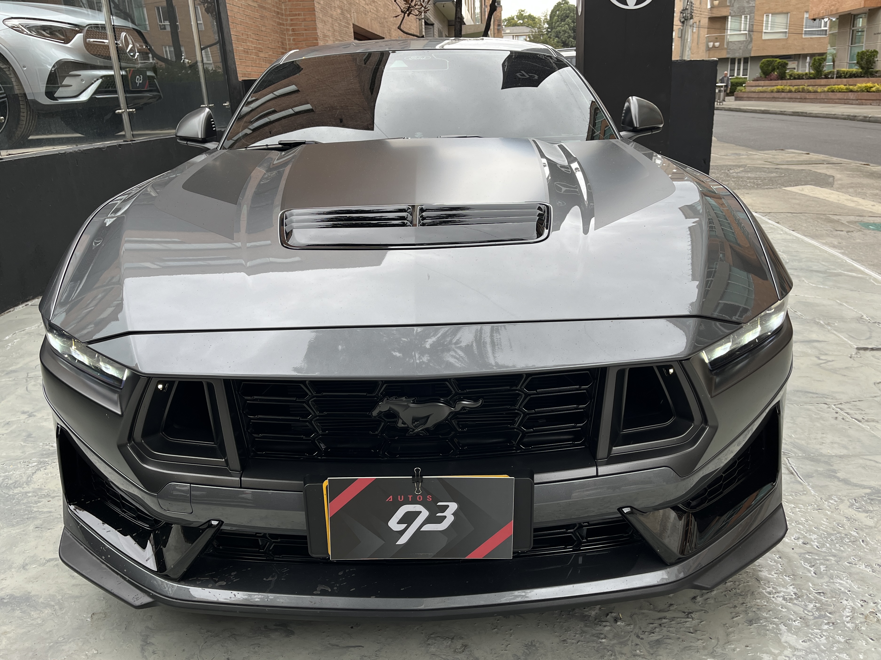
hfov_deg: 67.3
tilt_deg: -18.1
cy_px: 330
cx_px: 440
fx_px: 662
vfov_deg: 53.1
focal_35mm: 26
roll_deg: +3.1
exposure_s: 1/450
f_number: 1.6
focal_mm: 5.1
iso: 50
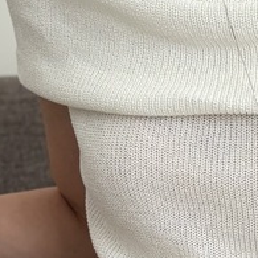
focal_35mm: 118
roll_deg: +1.2
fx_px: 995
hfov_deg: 14.3
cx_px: 314
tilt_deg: -18.6
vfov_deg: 13.7
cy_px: 415
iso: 40
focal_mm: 5.96
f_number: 1.6
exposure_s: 1/121
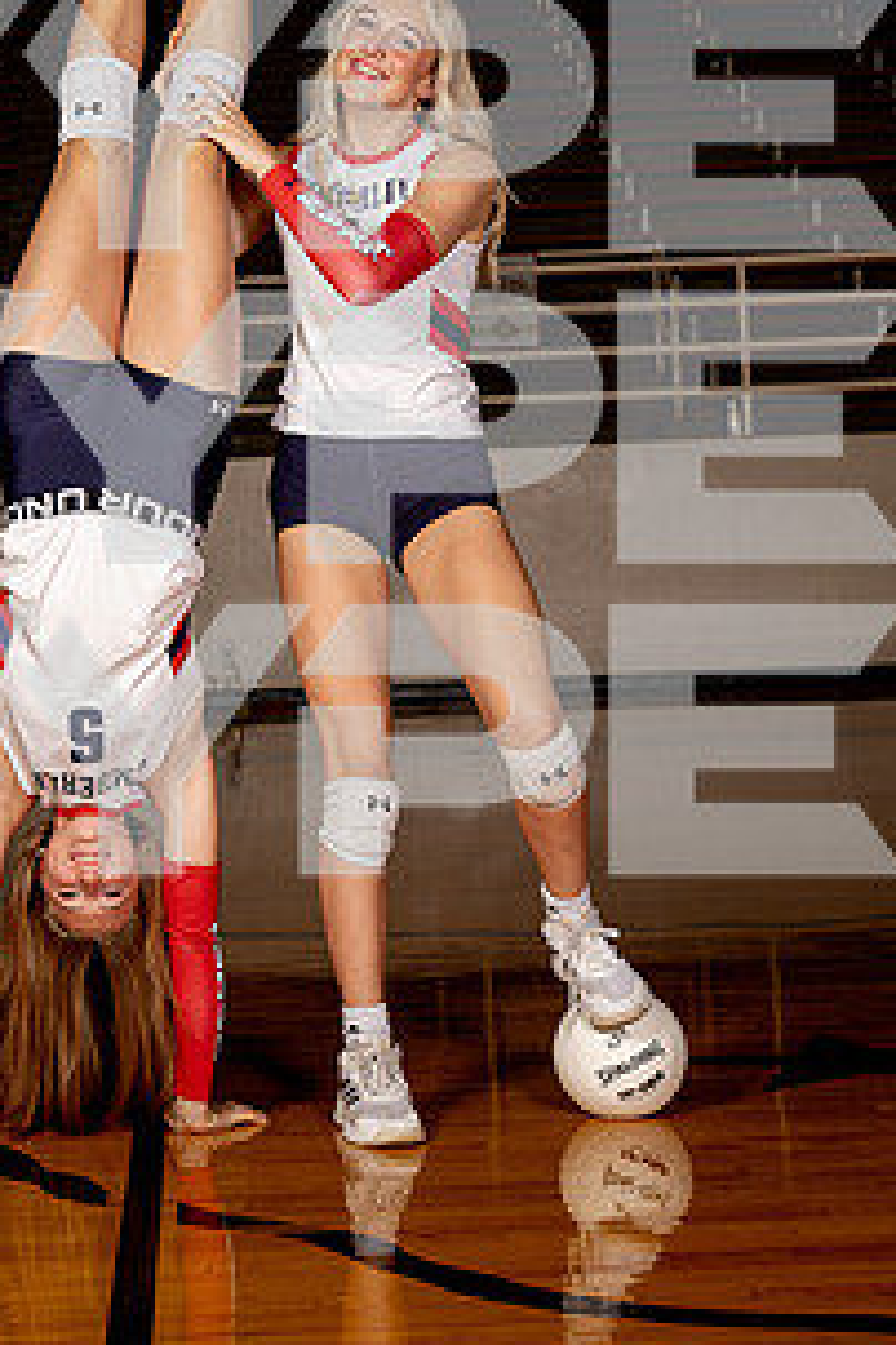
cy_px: 431
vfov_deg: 22.8
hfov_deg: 15.3
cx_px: 257
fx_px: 3322
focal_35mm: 89
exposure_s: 1/250
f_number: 5.6
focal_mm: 60
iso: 100
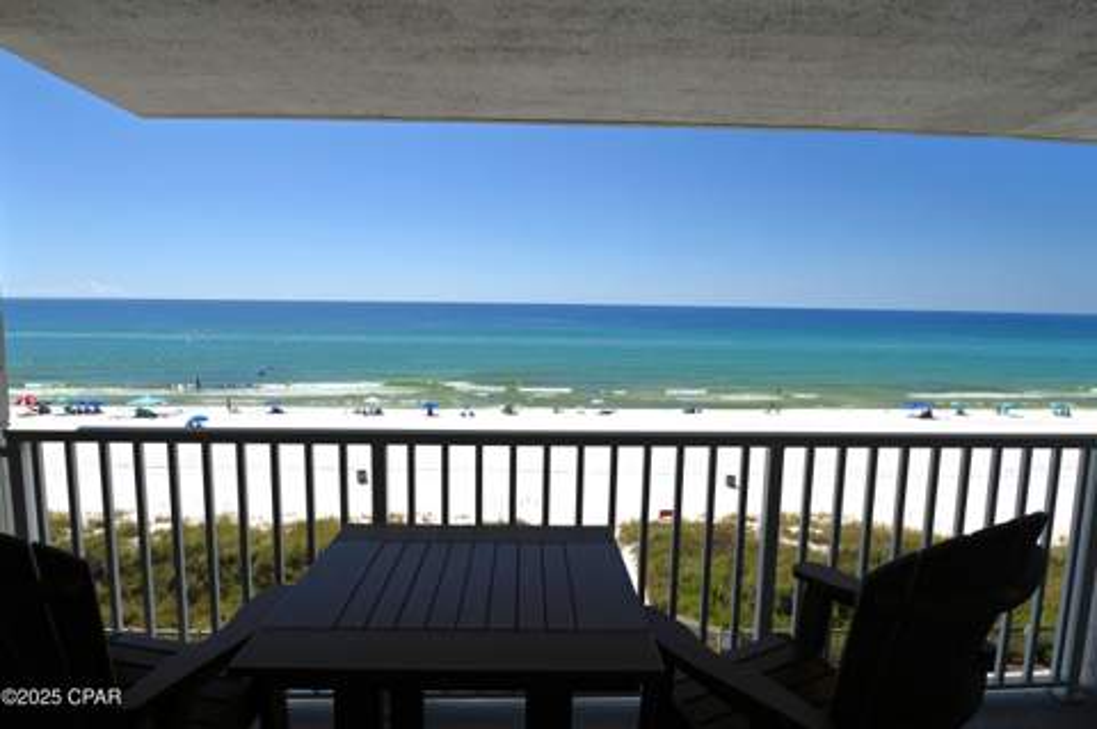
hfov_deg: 81.3
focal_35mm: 21
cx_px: 548
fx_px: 639
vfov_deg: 59.4
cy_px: 364
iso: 100
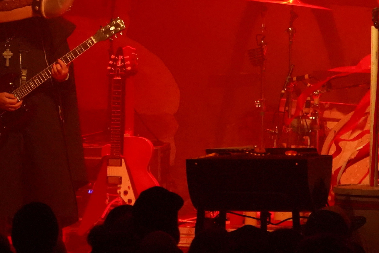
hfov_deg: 6.0
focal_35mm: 345
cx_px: 395
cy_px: -121
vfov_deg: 4.0
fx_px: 3631
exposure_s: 1/160
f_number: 4
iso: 10000
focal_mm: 105
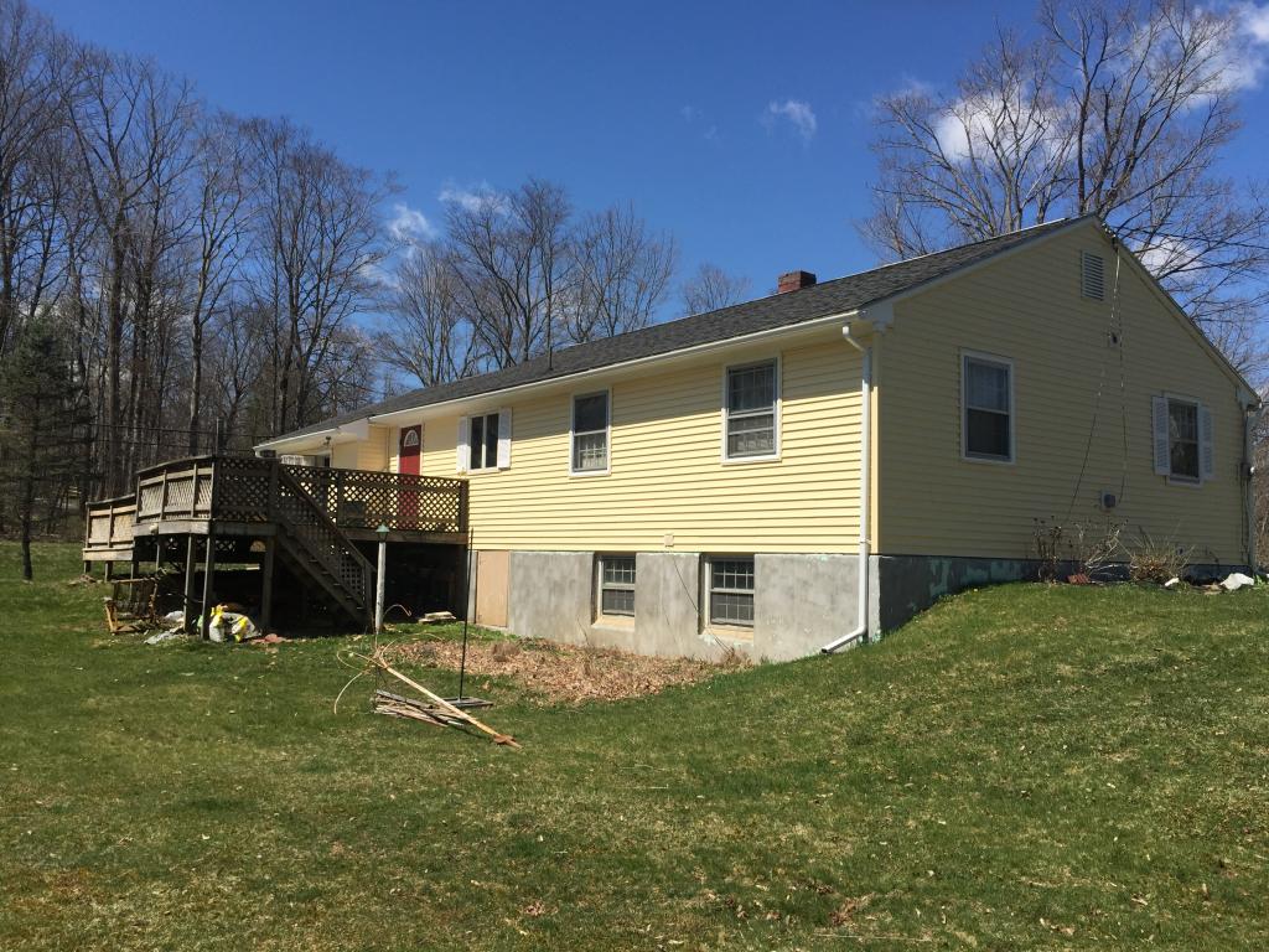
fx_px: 1063
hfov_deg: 61.7
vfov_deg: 48.2
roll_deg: -1.3
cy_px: 476
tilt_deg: +4.4
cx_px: 634
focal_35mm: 29
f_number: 2.2
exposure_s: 1/2326
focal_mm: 4.15
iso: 32
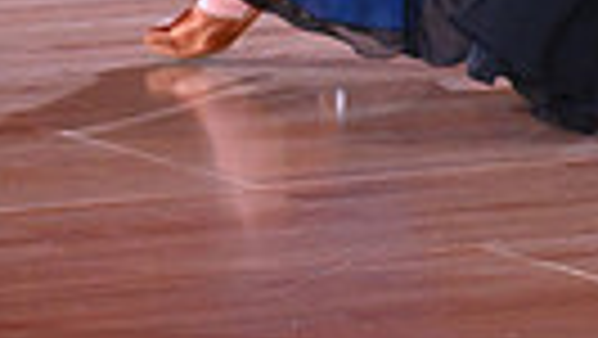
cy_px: -906
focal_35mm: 594
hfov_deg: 3.6
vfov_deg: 2.0
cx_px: 717
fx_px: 9424
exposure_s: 1/400
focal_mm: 130
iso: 5000
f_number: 5
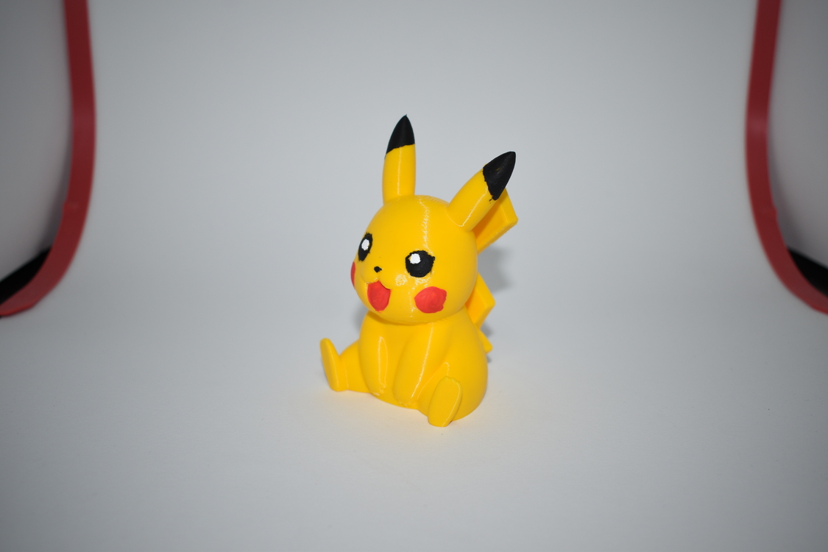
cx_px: 414
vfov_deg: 35.5
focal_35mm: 38
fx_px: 862
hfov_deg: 51.3
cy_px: 276
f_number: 4
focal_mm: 25
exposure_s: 1/60
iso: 100
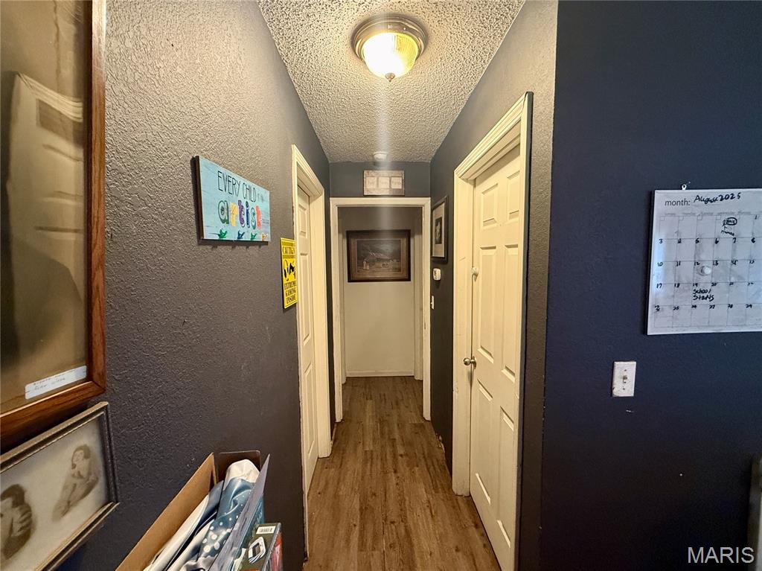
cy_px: 286
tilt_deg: -5.4
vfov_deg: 85.6
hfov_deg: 102.1
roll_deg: -1.1
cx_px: 381
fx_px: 308
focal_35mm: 14
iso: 640
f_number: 2.2
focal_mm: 2.22
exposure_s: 1/60
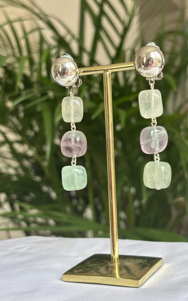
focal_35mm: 56
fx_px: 459
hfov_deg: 23.1
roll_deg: +1.5
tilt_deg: -3.9
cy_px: 151
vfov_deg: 36.3
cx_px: 108
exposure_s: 1/179
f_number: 1.6
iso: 32
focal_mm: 5.96
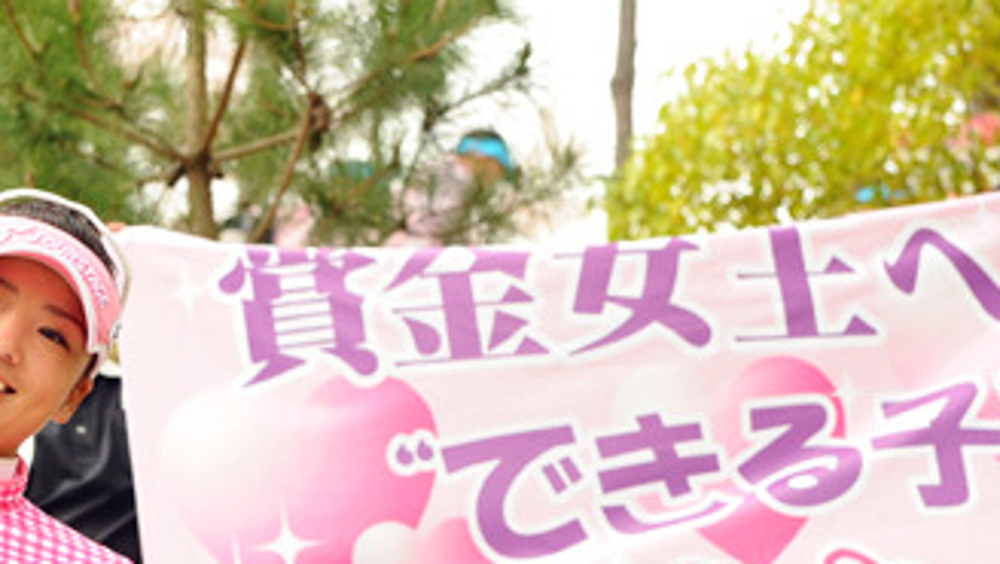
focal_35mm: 157
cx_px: 439
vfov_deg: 7.7
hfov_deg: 13.7
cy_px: 482
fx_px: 4166
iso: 640
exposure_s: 1/500
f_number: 5.6
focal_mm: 82
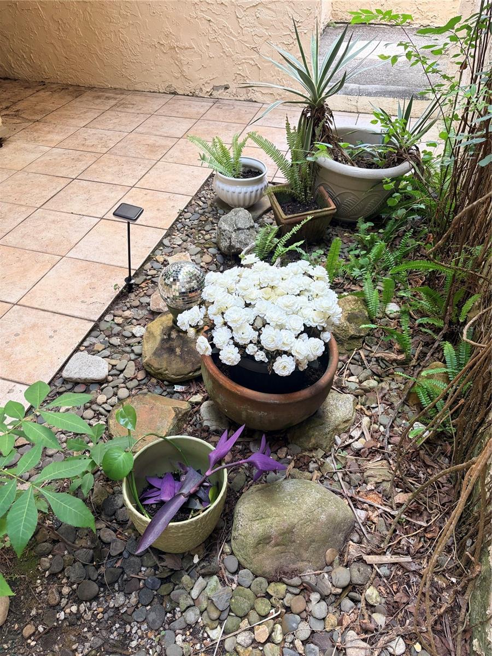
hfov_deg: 53.1
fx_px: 493
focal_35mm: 26
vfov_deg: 67.3
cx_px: 246
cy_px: 328
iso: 40
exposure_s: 1/159
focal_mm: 5.96
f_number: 1.6
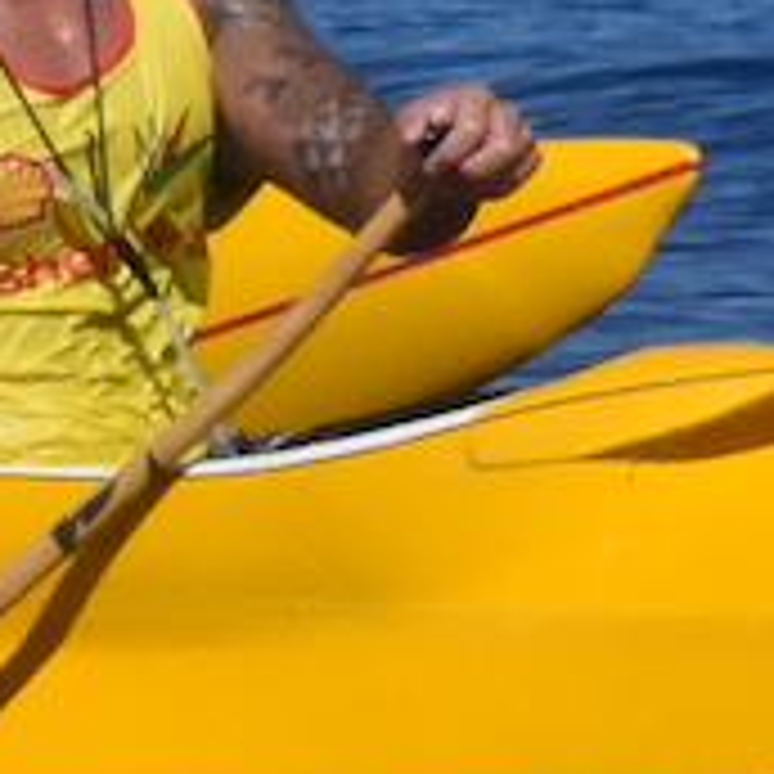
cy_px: 531
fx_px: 37838
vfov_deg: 1.2
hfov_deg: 1.2
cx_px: -1701
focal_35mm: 1496
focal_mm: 105
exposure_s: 1/5000
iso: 3200
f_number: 18
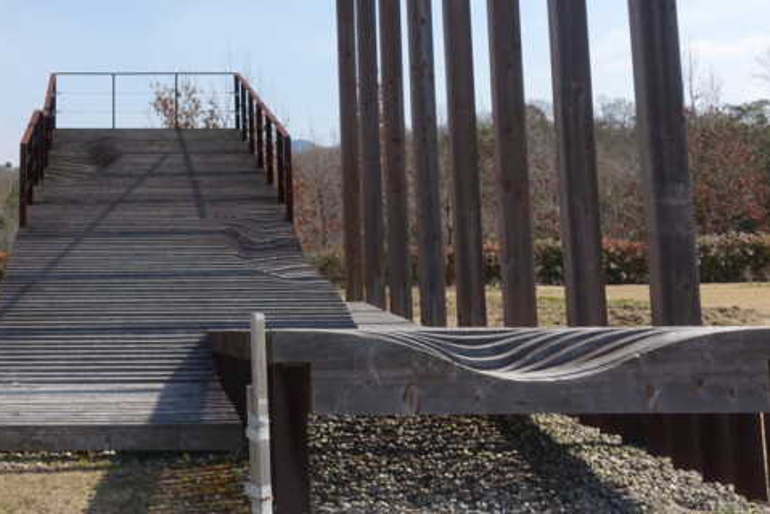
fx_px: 963
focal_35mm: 45
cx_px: 124
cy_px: 71
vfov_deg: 28.9
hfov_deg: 41.2
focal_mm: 8.8
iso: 125
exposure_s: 1/500
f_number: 5.6
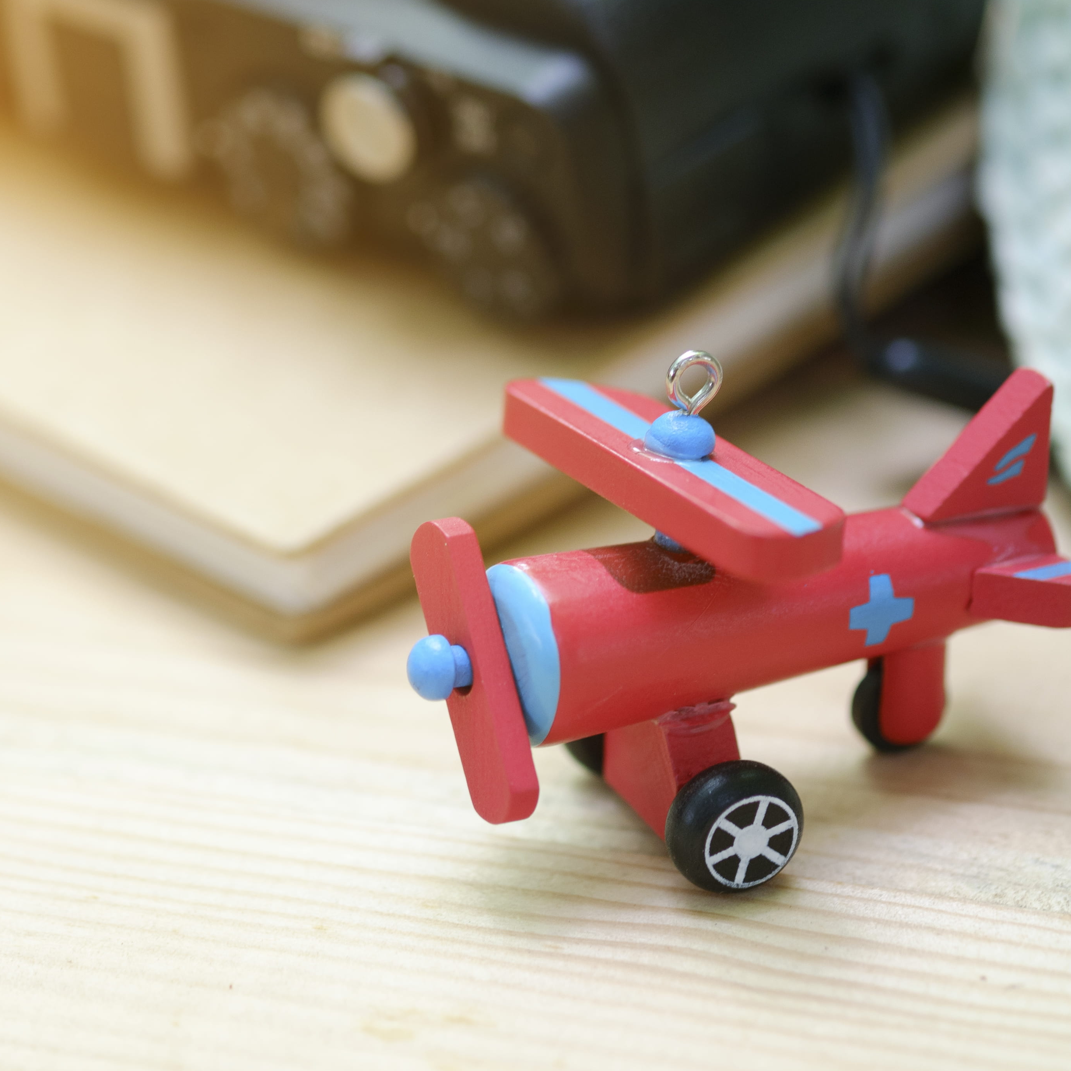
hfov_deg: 12.8
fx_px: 4761
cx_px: 254
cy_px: 465
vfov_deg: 12.8
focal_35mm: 136
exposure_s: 1/200
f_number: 2.4
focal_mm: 60
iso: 400
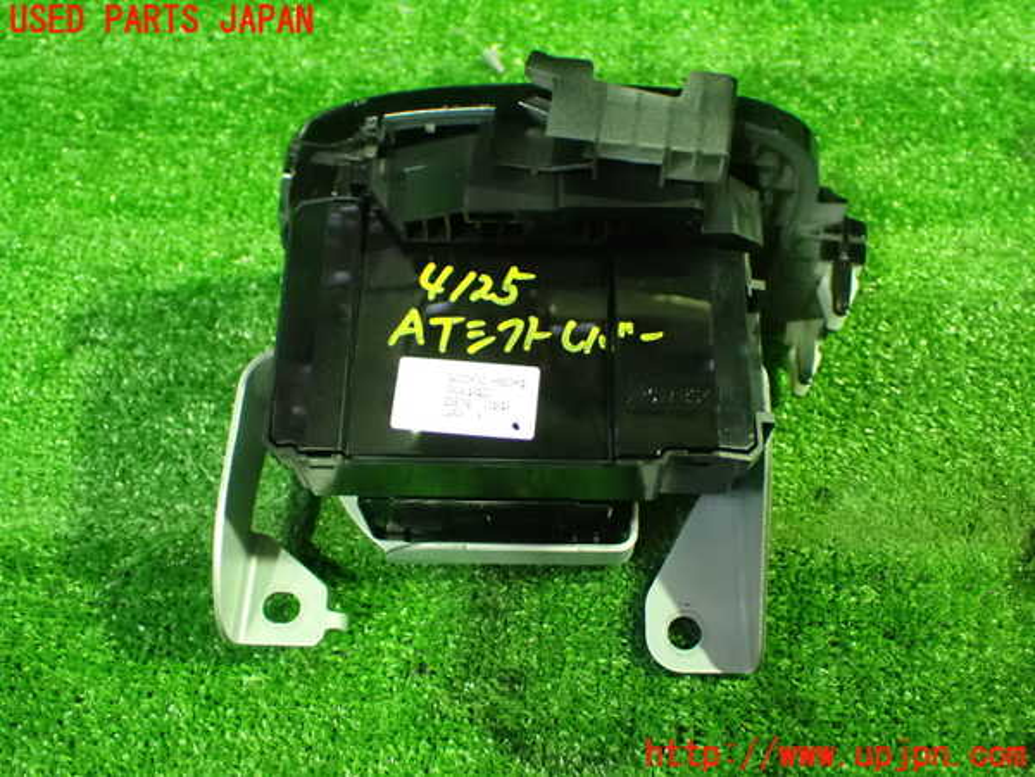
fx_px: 1136
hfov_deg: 49.0
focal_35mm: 38
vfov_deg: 37.7
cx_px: 518
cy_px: 388
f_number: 2.7
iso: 1600
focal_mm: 6.83
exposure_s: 1/30
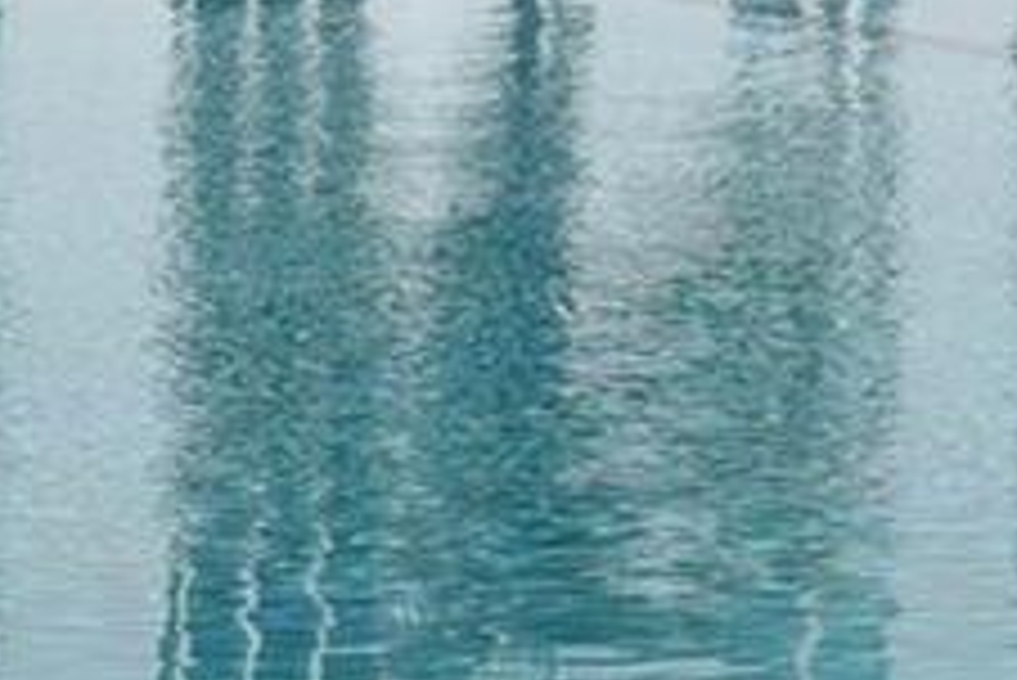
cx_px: 824
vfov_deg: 6.7
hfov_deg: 10.7
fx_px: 5399
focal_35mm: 191
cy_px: -1214
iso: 200
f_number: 11
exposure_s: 1/500
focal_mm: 18
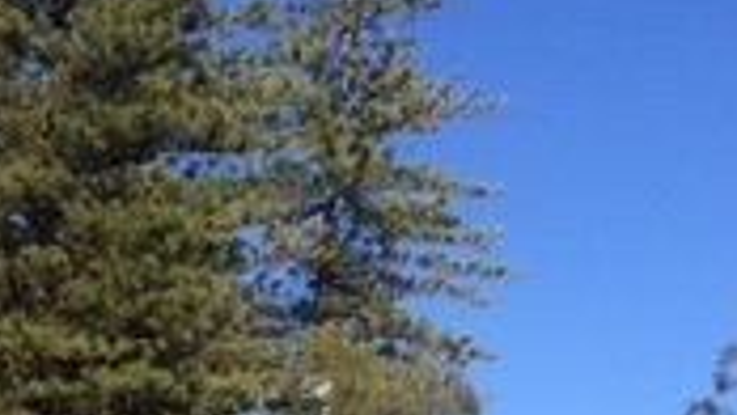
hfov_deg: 17.9
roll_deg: -0.8
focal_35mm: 116
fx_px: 2268
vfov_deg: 9.6
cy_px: 894
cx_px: -34
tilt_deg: -2.3
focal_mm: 4.15
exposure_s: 1/1709
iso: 32
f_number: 2.2
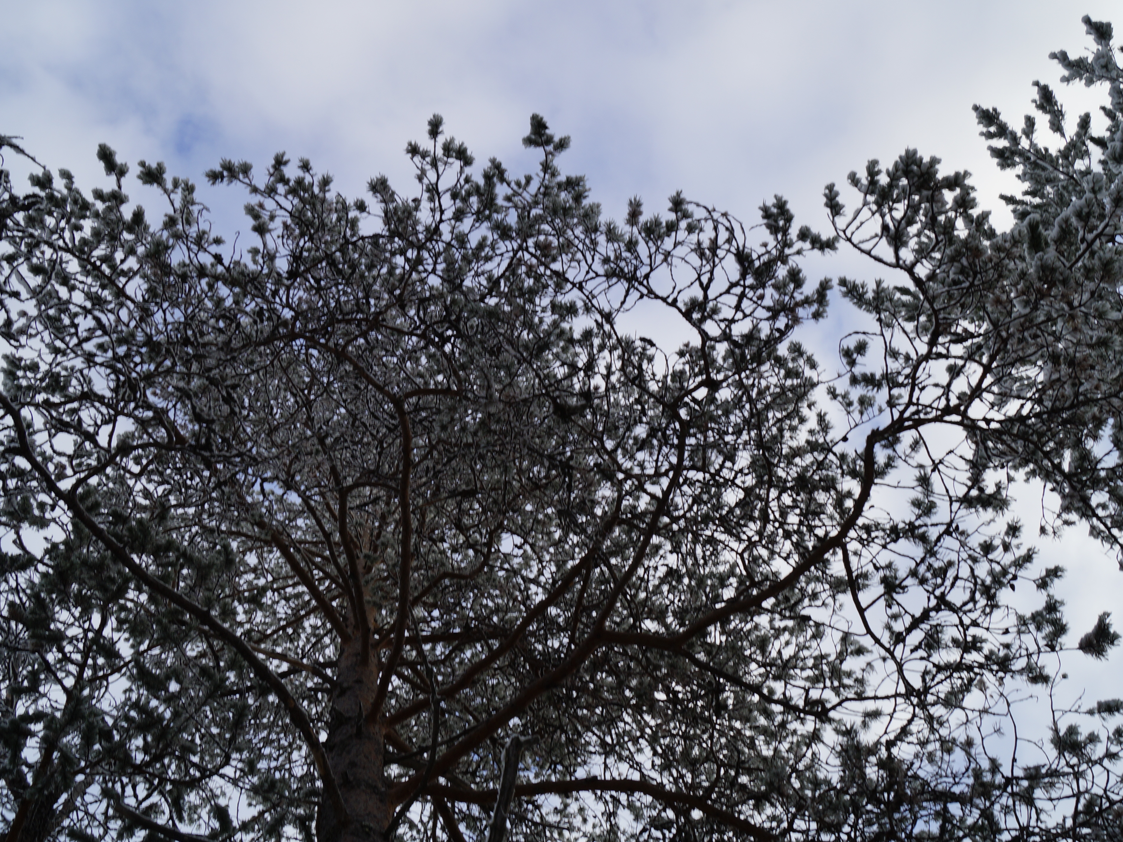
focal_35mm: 37
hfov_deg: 50.1
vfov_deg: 38.5
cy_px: 339
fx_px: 1200
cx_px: 580
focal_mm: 18
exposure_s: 1/125
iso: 100
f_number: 8
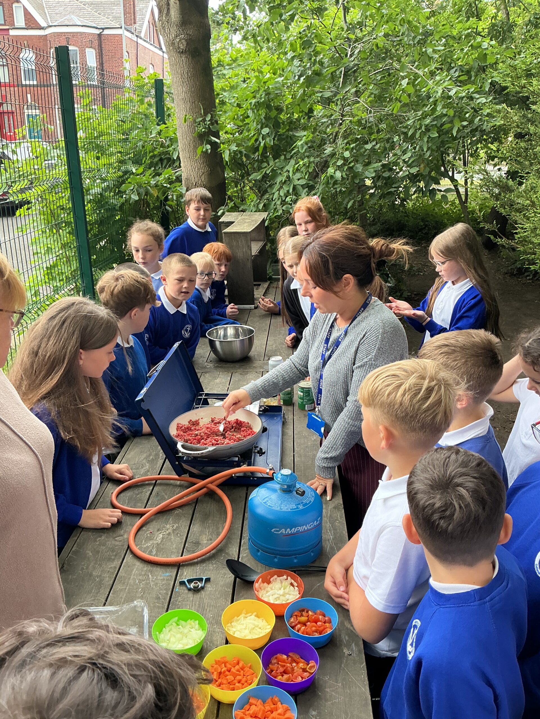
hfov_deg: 48.2
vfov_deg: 61.7
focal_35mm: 29
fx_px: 603
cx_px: 270
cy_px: 360
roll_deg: -1.2
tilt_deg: -19.9
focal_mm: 3
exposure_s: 1/120
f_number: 1.8
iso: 50
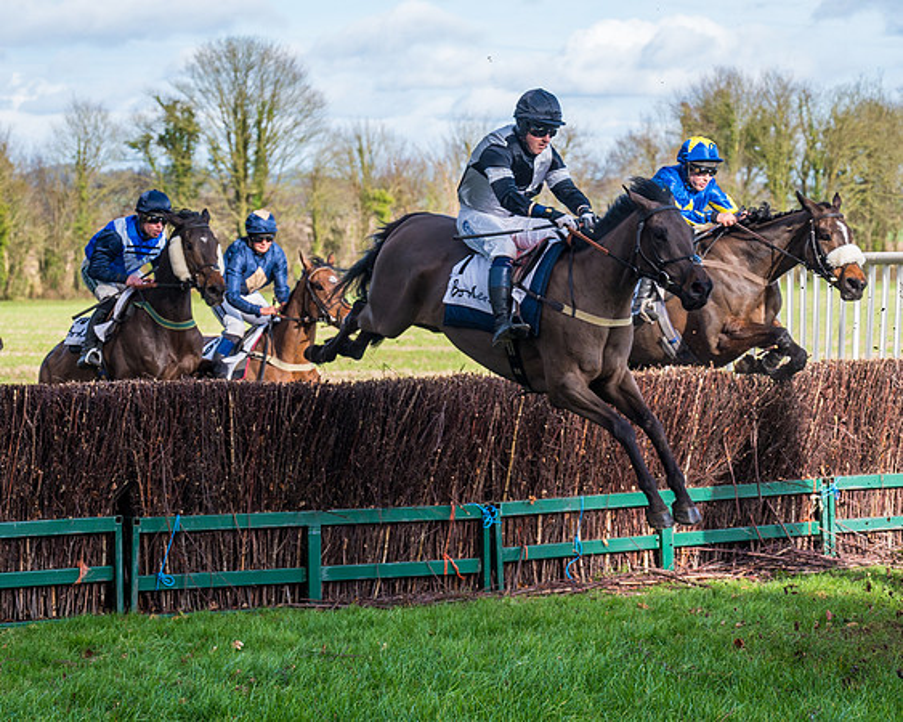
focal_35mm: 122
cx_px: 520
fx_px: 3251
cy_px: 293
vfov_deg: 12.7
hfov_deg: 15.8
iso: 250
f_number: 4
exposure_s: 1/1250
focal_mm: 70
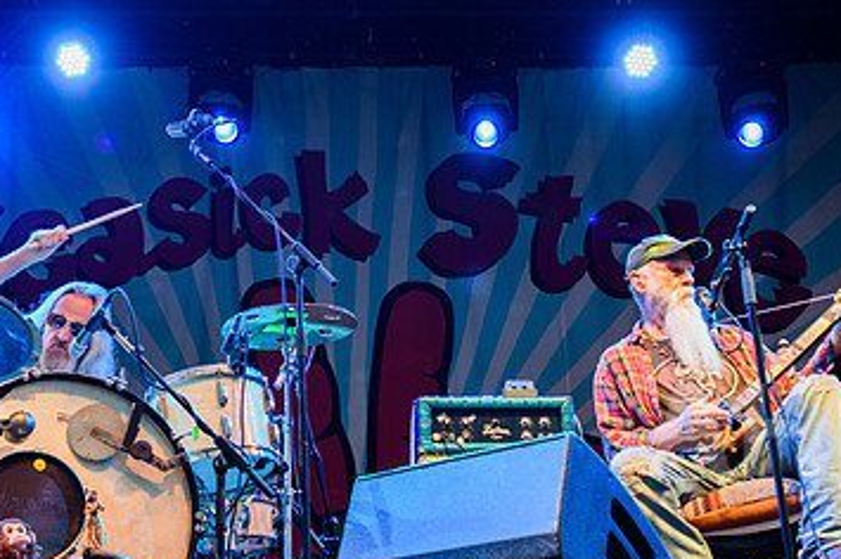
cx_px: 270
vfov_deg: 20.2
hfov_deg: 29.9
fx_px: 1564
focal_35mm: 67
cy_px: 181
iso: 1000
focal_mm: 35
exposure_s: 1/160
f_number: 3.2
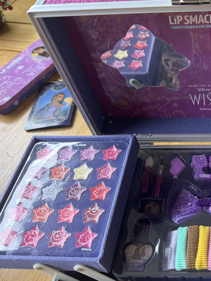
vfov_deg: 50.1
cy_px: 147
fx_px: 301
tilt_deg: -50.1
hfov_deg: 35.1
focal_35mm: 37
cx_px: 211
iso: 200
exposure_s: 1/107
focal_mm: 6.76
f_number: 1.78
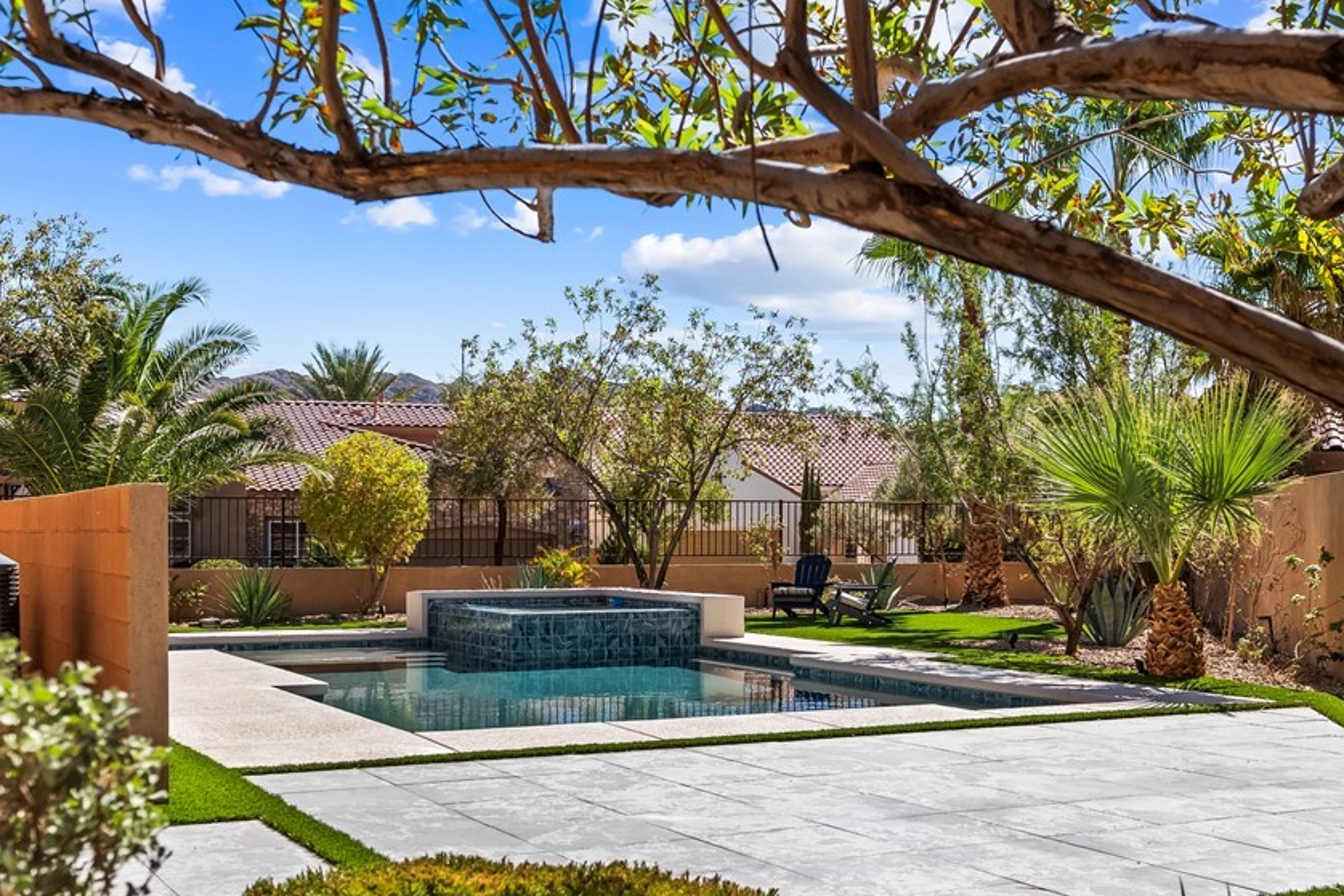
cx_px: 654
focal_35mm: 44
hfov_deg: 44.5
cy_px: 551
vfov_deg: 30.4
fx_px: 1643
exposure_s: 1/8000
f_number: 4
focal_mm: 23
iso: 400
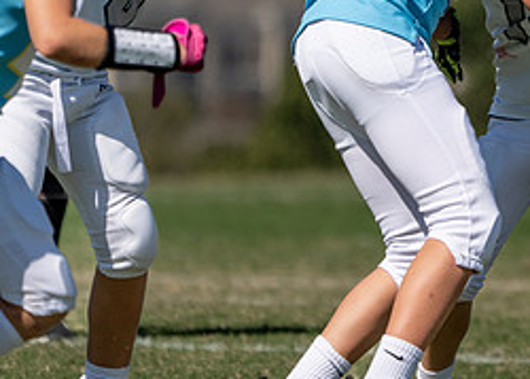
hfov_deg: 1.9
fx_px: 15592
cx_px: 723
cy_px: 51
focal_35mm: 1035
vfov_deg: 1.4
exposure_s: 1/1600
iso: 100
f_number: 5.6
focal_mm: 361
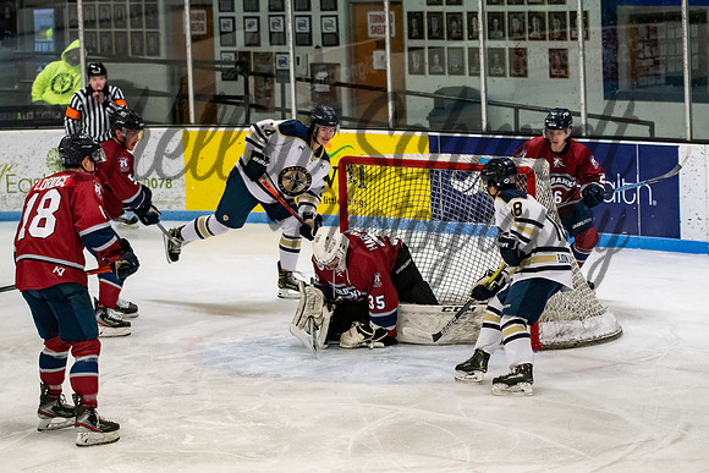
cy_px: 284
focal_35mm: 129
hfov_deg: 15.9
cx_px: 407
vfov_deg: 10.6
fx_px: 2545
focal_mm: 70
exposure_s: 1/800
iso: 2500
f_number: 3.2
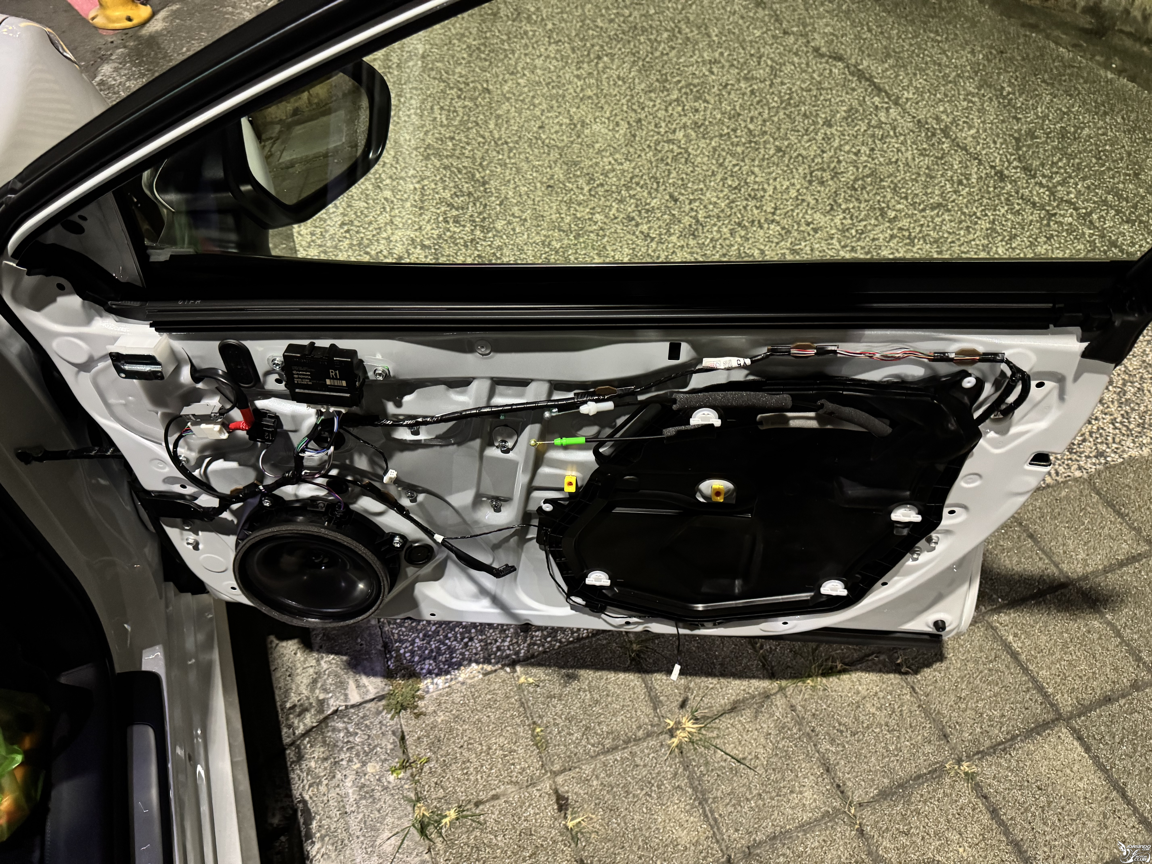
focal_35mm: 24
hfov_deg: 71.6
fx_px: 799
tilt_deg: -49.4
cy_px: 432
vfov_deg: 56.8
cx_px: 576
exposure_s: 1/30
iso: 1000
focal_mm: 6.76
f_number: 1.78
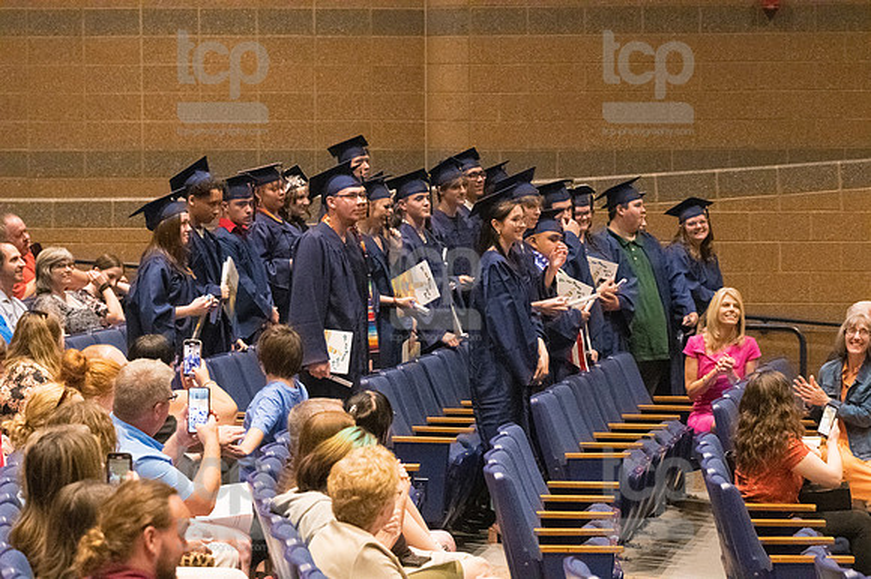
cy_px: 290
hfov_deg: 14.9
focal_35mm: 138
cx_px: 436
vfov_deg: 9.9
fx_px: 3337
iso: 8000
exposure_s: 1/250
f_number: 4.5
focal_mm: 92
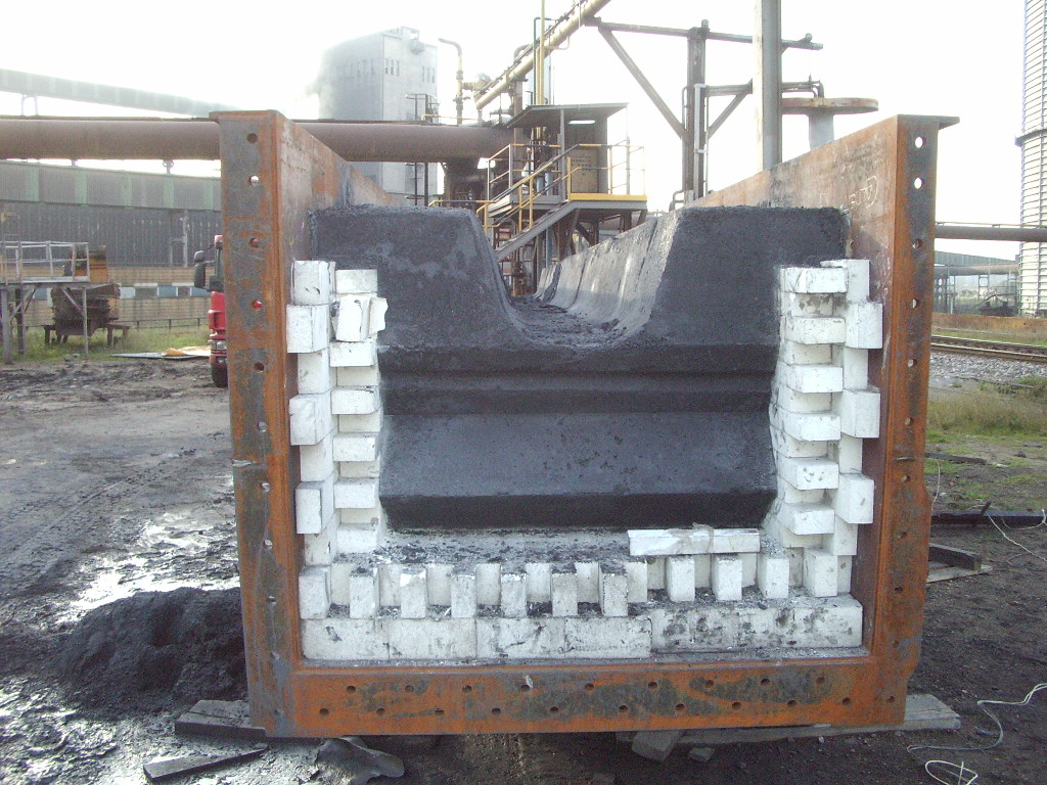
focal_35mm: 35
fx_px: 1059
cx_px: 524
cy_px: 392
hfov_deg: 52.6
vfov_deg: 40.7
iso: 400
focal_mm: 5.8
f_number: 4.3
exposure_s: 1/250
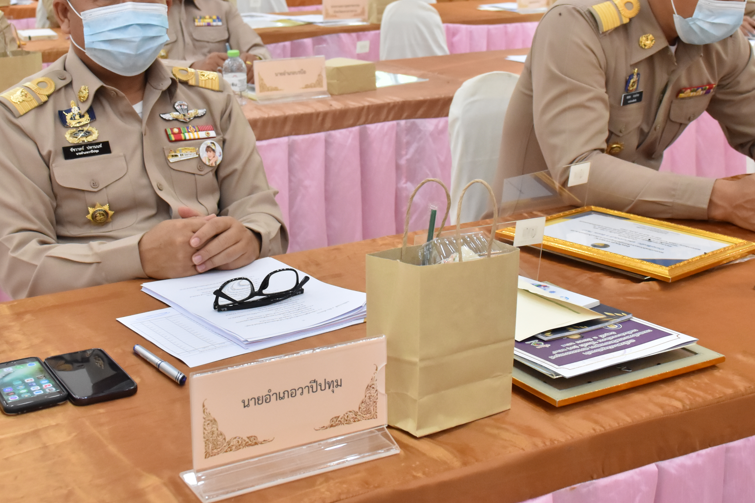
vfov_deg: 23.4
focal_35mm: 58
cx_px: 394
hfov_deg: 34.6
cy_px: 156
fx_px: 1210
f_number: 6.3
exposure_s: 1/160
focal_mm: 27
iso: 1600
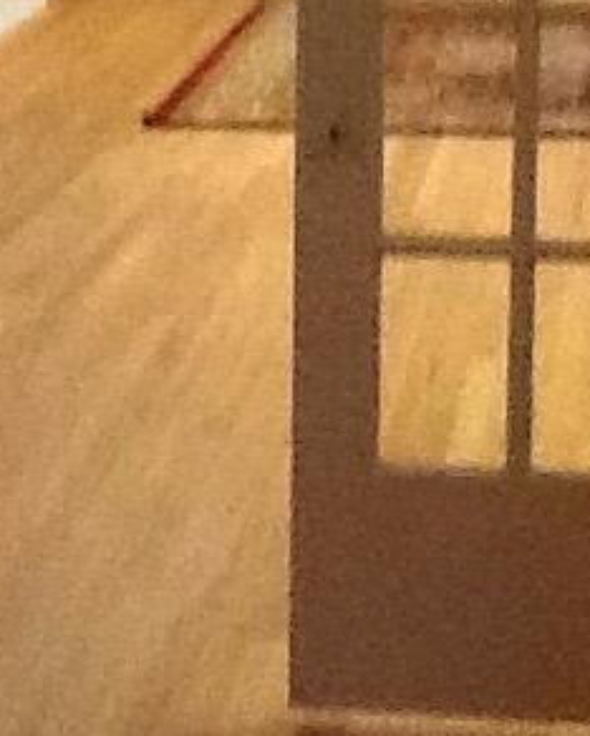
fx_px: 3074
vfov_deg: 13.5
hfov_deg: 11.0
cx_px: 386
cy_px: 53
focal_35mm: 141
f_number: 2.4
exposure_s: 1/30
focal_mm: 2.03
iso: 320
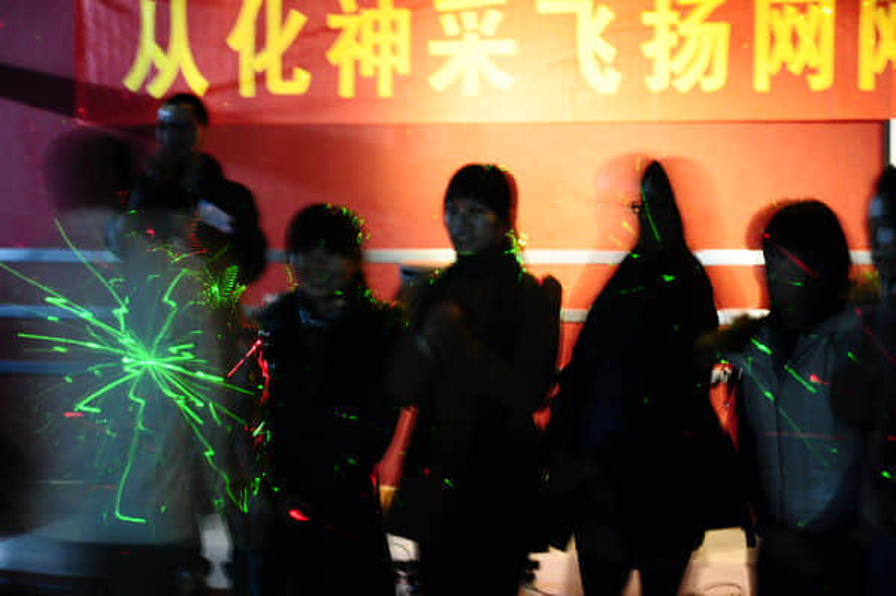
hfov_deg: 21.9
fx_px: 2313
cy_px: 298
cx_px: 448
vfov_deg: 14.7
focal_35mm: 93
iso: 800
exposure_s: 1.3
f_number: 5.3
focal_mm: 62
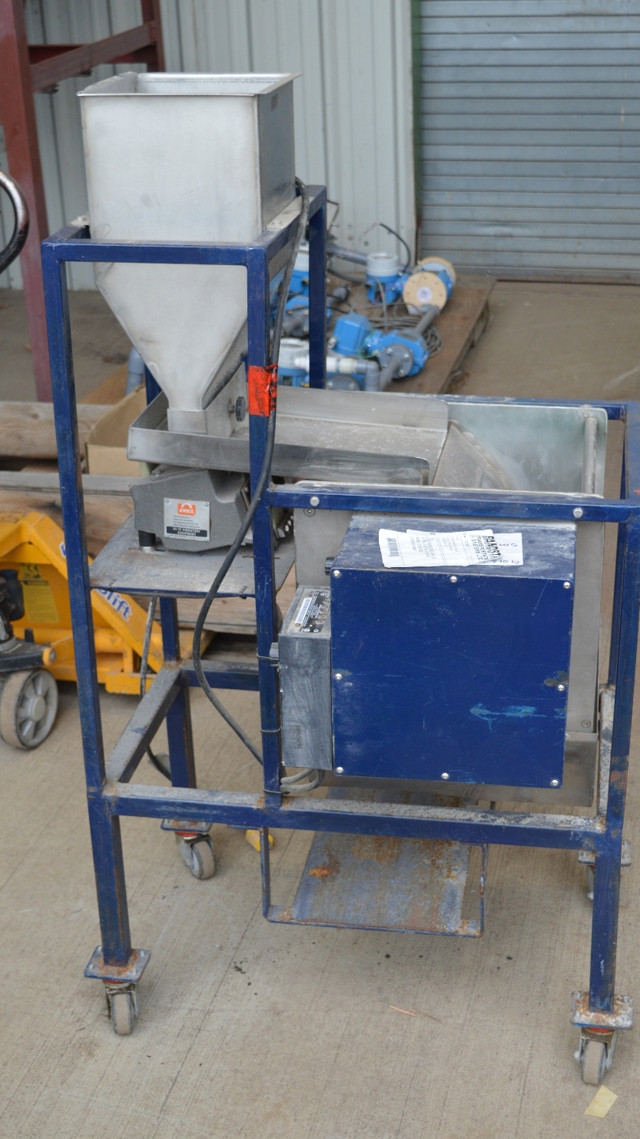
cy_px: 572
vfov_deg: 40.6
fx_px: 1540
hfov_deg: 23.5
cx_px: 350
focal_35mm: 51
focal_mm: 32
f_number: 5.6
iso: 400
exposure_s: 1/125
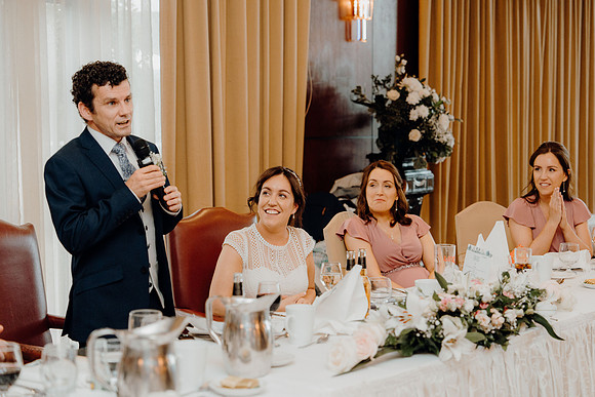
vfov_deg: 20.6
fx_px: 1091
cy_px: 198
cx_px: 298
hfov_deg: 30.5
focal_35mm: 66
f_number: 2.8
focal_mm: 66
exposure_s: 1/200
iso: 1250
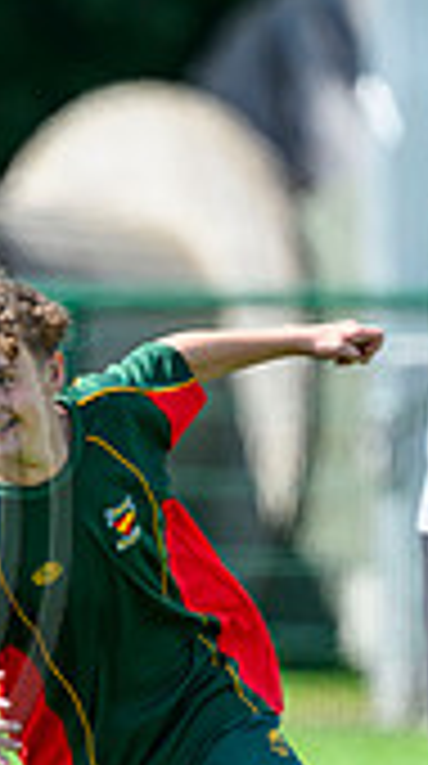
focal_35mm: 1743
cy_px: 517
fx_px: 35342
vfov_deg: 1.2
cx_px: -109
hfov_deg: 0.7
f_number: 3.2
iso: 250
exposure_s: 1/2000
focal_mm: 400
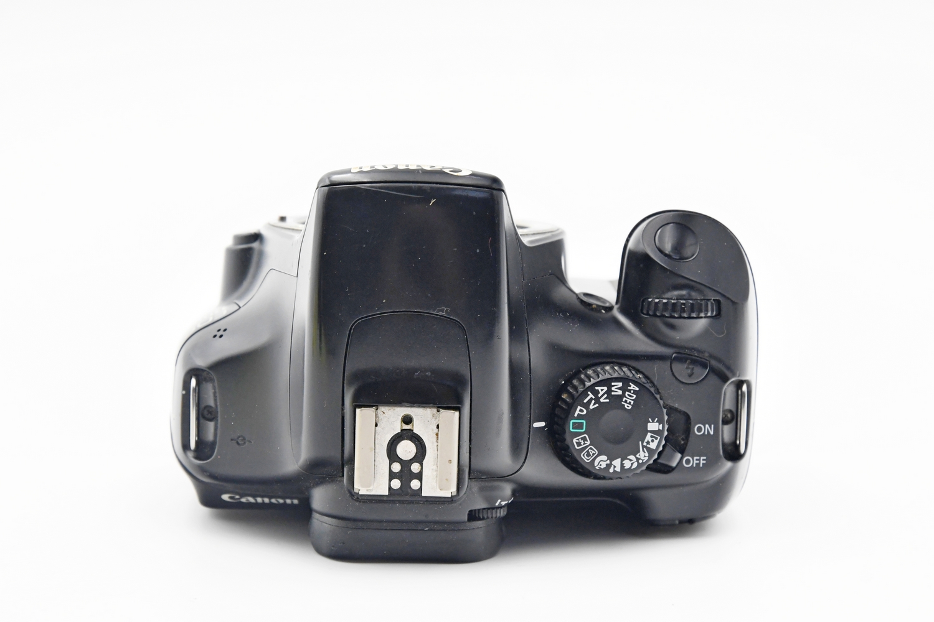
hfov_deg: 24.2
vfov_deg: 16.3
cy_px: 311
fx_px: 2179
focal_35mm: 84
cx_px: 467
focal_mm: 56
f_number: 8
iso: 1600
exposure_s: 1/100
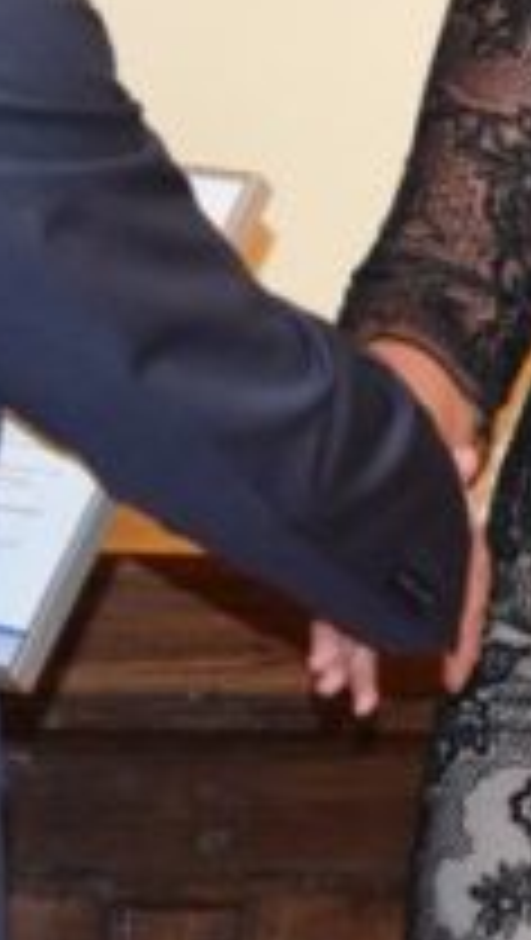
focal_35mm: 260
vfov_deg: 8.2
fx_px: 6488
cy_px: -27
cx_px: 837
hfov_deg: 4.7
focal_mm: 45
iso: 3200
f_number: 4.8
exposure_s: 1/60
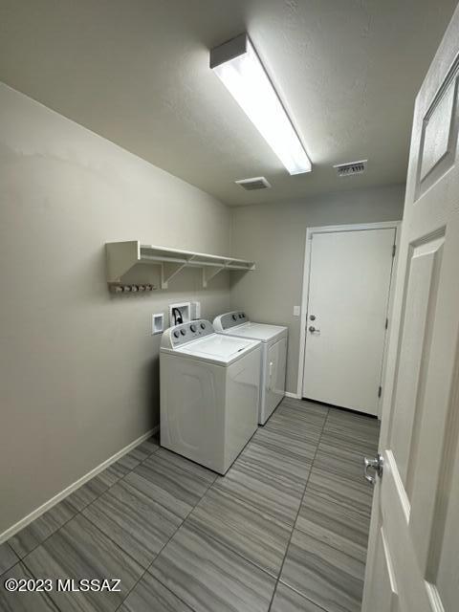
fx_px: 248
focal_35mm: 14
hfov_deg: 85.7
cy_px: 306
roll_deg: -1.5
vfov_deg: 102.1
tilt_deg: -7.7
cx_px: 230
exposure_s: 1/60
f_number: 2.2
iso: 80
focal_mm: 2.22
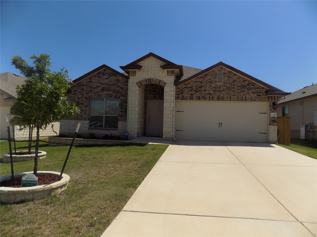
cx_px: 158
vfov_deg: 58.9
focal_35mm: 23
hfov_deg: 73.9
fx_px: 211
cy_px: 118
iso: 80
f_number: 9.9
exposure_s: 1/200
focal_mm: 4
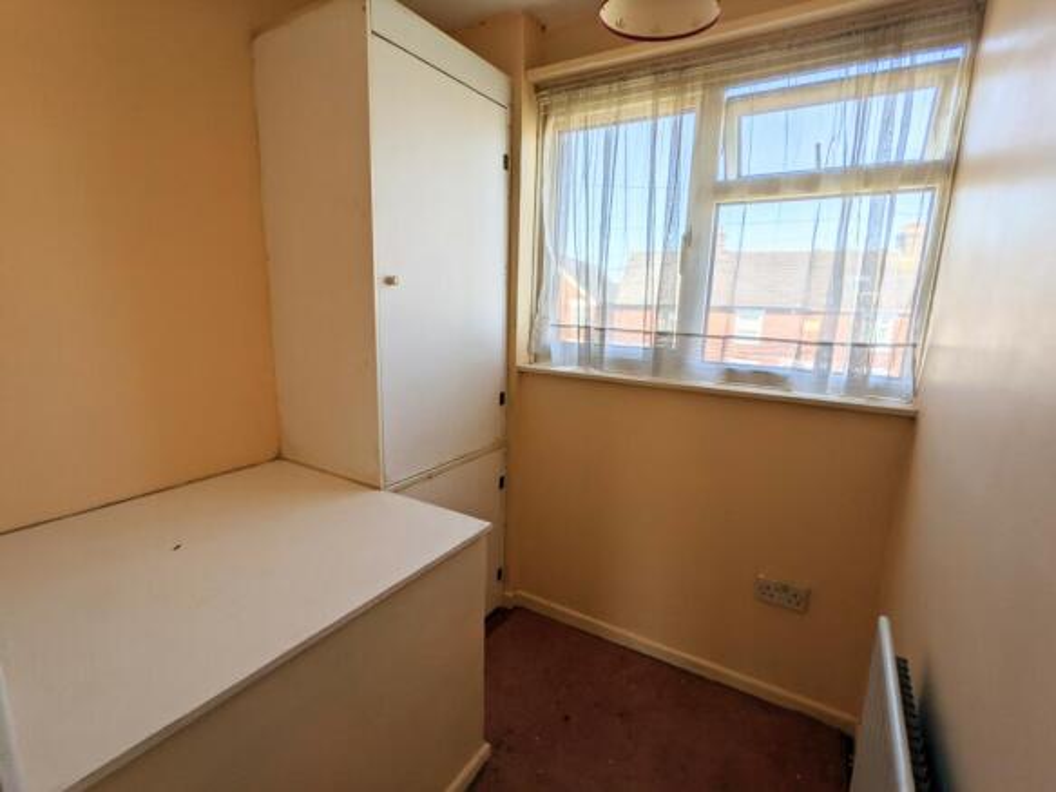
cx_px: 528
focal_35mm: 16
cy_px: 396
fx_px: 488
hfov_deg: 94.5
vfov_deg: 78.1
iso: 30
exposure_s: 1/248
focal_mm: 2.22
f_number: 2.2
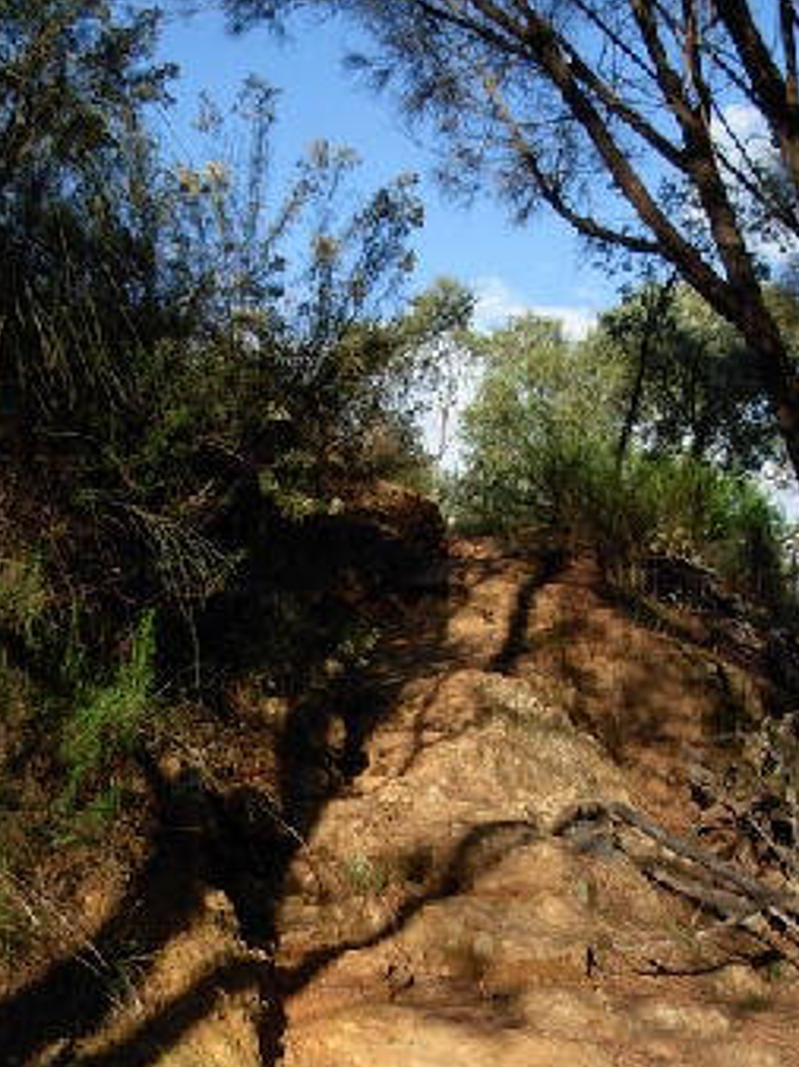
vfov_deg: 35.4
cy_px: 641
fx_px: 1664
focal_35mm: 54
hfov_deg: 27.0
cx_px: 388
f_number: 2.9
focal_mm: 6.3
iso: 79
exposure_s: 1/703
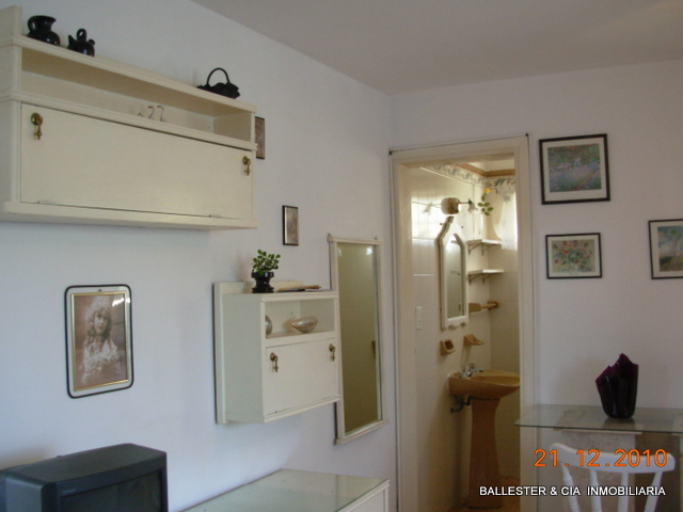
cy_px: 256
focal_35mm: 38
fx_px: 750
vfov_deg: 37.7
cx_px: 342
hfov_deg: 49.0
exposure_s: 1/26.9
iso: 159
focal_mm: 6.3
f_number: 2.9
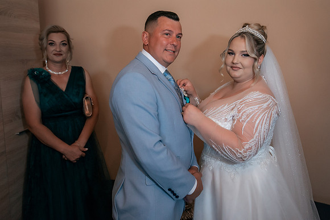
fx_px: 295
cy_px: 84
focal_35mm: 32
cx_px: 173
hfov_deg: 58.4
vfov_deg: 40.7
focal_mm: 26
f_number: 2.8
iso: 1600
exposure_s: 1/320
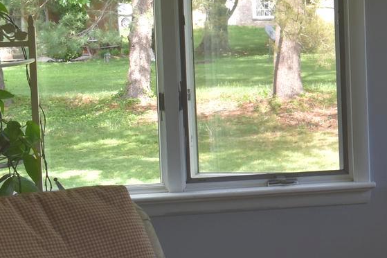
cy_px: 77
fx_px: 1300
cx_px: 564
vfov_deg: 11.3
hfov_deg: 15.7
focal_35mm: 121
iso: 400
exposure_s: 1/160
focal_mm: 22
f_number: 6.3
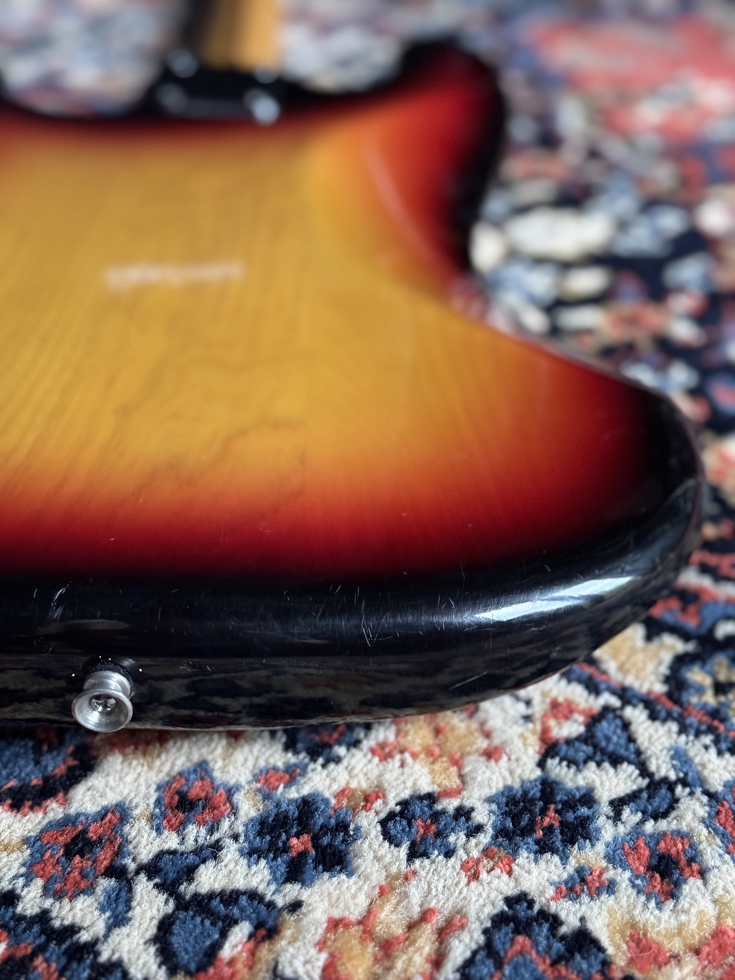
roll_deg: +1.8
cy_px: 490
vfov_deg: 39.7
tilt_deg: -32.7
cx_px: 368
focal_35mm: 48
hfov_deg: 30.3
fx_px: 1359
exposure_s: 1/30
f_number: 1.78
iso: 640
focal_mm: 6.76
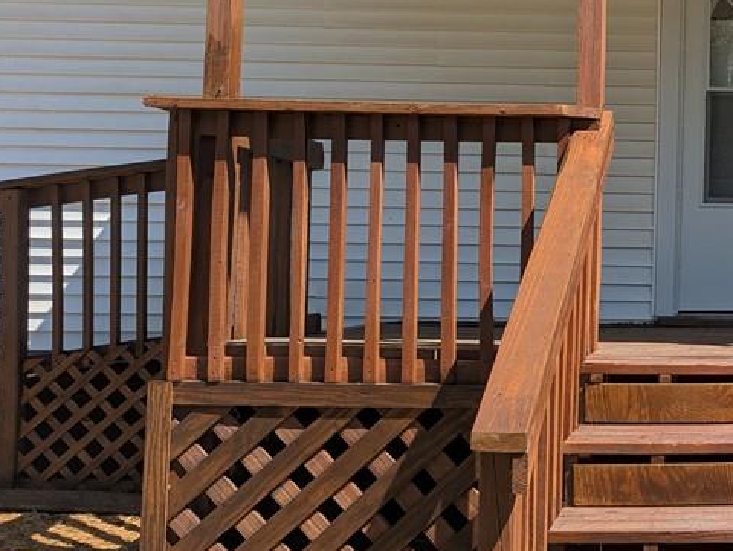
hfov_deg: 33.7
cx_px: 761
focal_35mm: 51
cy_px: 188
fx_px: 1081
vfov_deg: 28.4
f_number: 1.85
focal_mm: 6.81
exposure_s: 1/2217
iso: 41
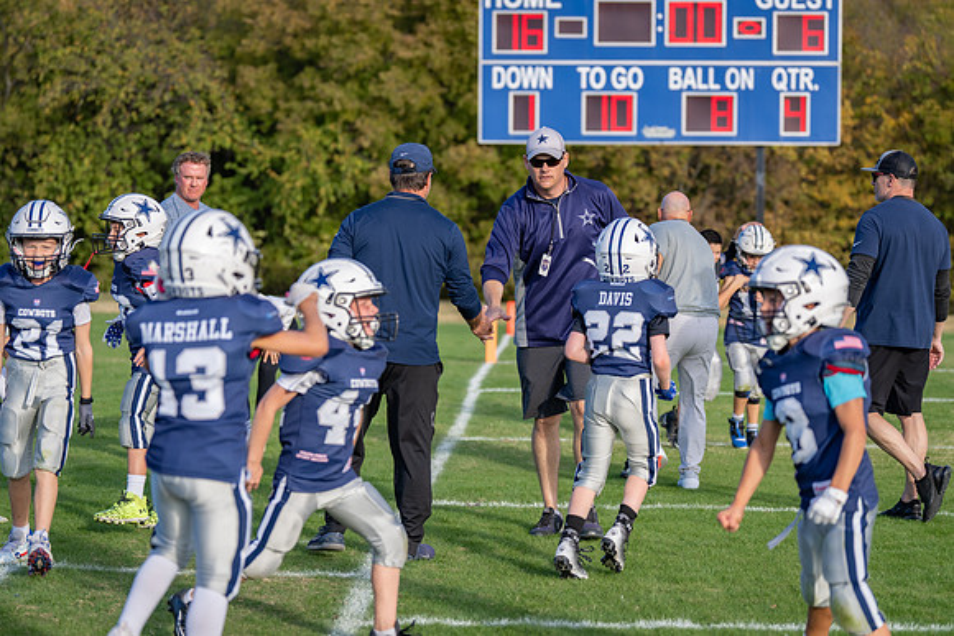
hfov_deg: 20.2
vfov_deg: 13.5
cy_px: 318
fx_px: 2683
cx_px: 477
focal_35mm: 101
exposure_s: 1/1250
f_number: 2.8
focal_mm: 94
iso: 160
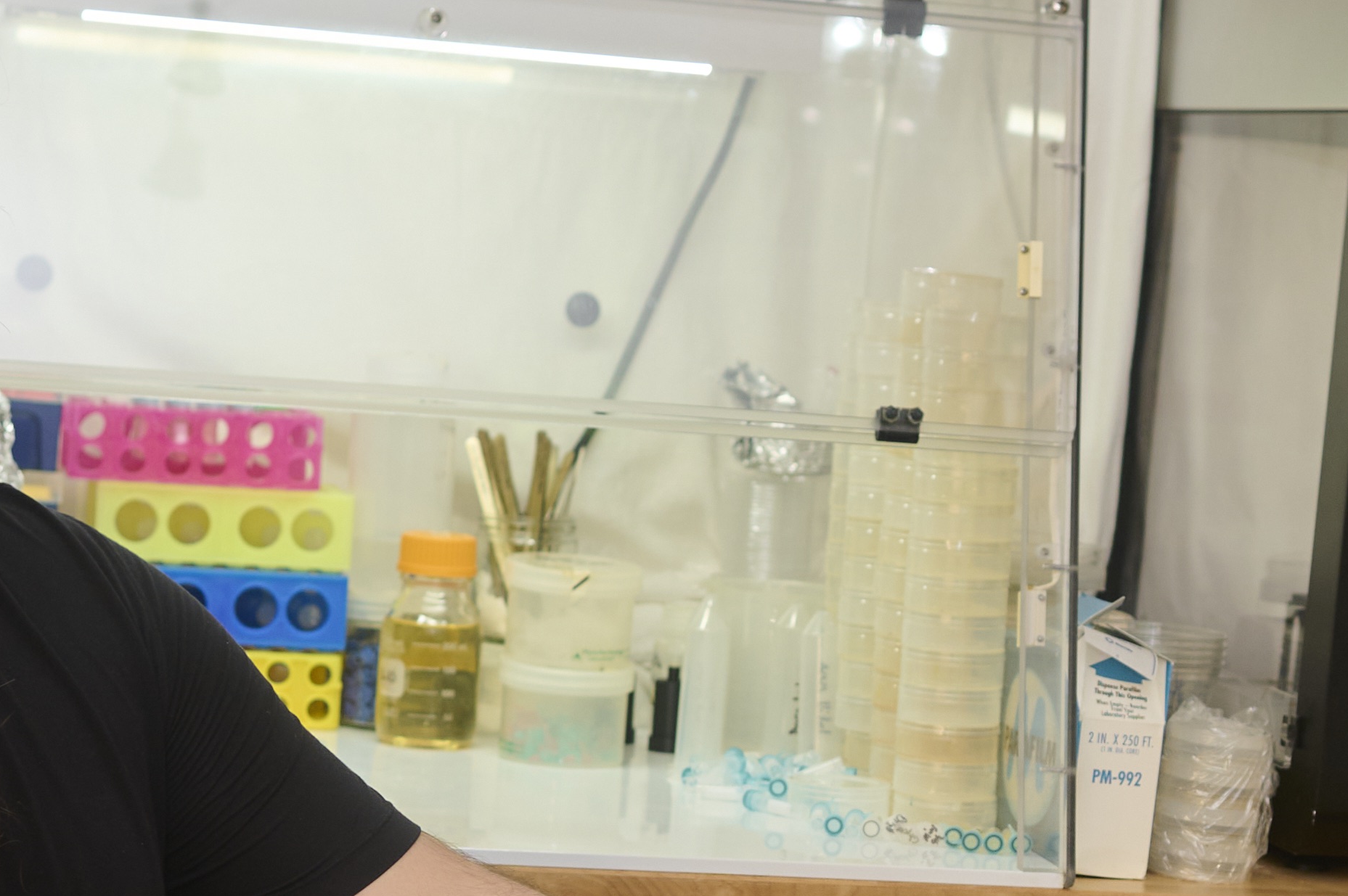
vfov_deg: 11.9
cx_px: 962
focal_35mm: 114
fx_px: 4265
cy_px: 913
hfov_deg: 17.9
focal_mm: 35
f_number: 2.8
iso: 320
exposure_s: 1/160
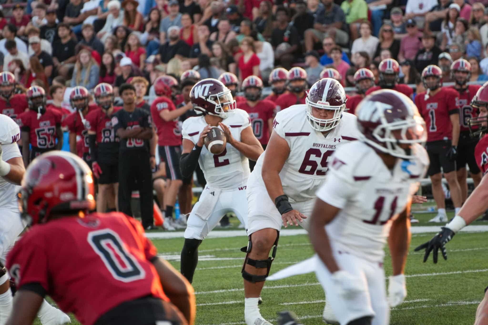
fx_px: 6099
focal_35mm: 450
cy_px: 162
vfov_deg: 3.1
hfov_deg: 4.6
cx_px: 244
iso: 640
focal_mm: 300
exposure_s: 1/320
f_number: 6.7
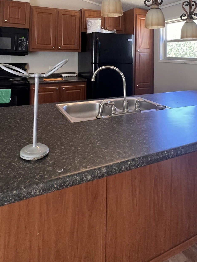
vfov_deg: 65.0
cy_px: 51
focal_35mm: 24
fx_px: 182
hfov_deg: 56.8
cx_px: 96
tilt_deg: +0.6
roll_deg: -1.7
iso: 250
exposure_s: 1/79
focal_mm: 1.57
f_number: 1.8
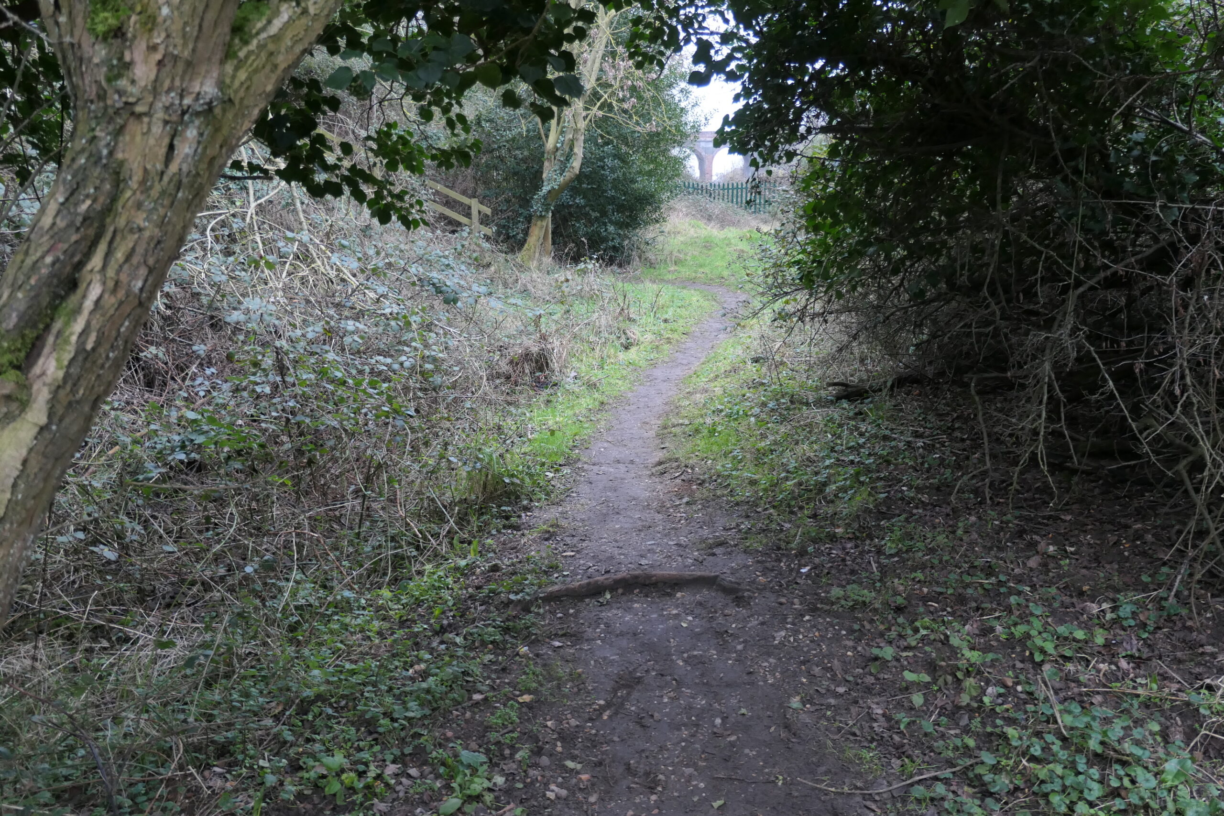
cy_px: 408
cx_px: 612
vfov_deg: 45.0
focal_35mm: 29
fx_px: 986
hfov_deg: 63.7
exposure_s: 1/80
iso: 400
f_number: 3.5
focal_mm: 10.6
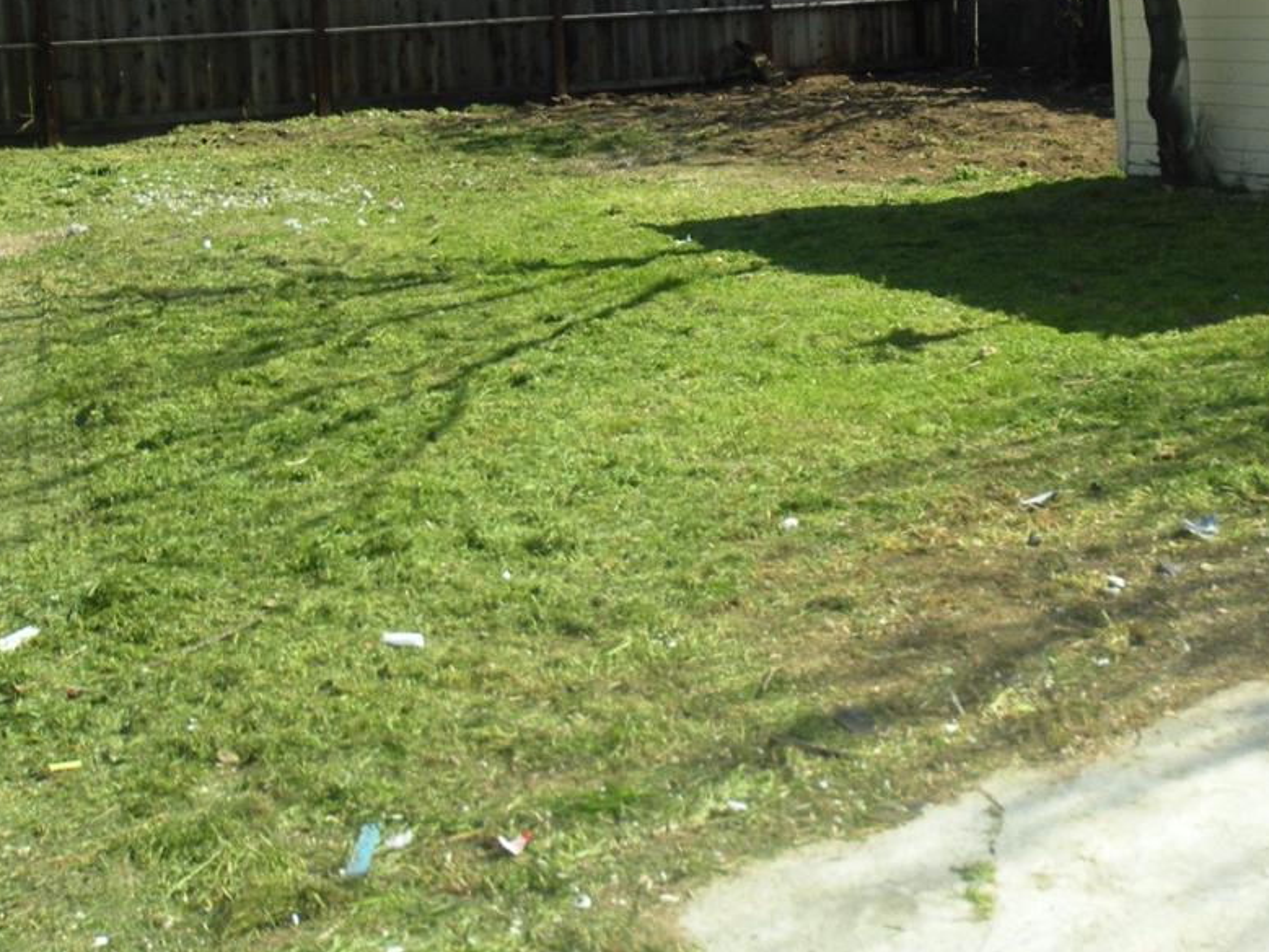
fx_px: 1906
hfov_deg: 35.0
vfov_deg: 27.3
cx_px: 1106
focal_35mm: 52
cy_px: 148
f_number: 2.8
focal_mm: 4.7
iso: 94
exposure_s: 1/1000
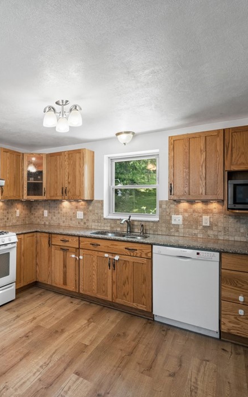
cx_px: 41
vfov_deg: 79.6
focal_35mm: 22
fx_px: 238
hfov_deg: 50.8
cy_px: 202
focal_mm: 14
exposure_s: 1
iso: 400
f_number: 8
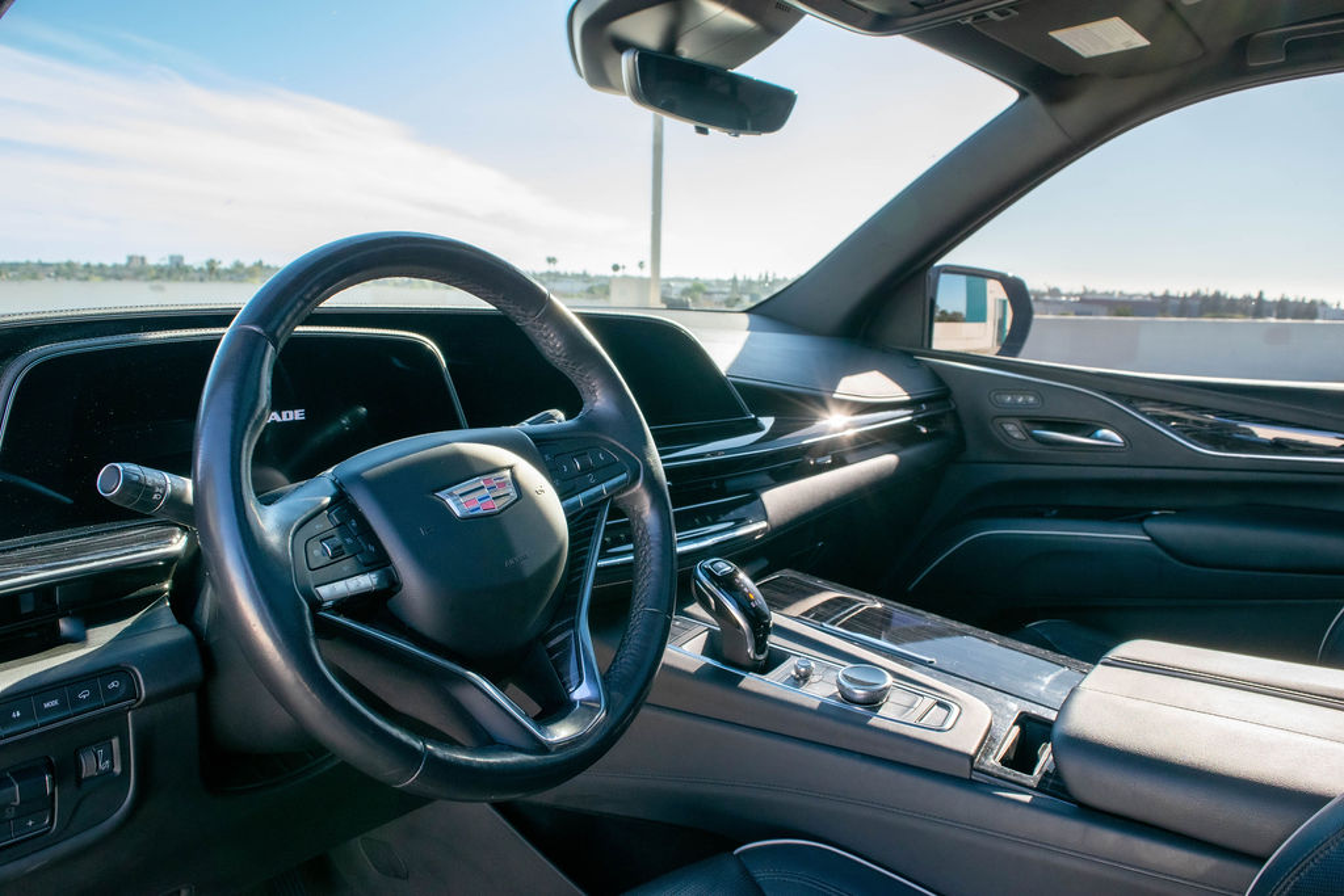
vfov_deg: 47.9
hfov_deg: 67.4
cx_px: 672
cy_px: 448
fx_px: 1008
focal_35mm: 27
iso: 400
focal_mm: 18
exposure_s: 1/250
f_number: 8
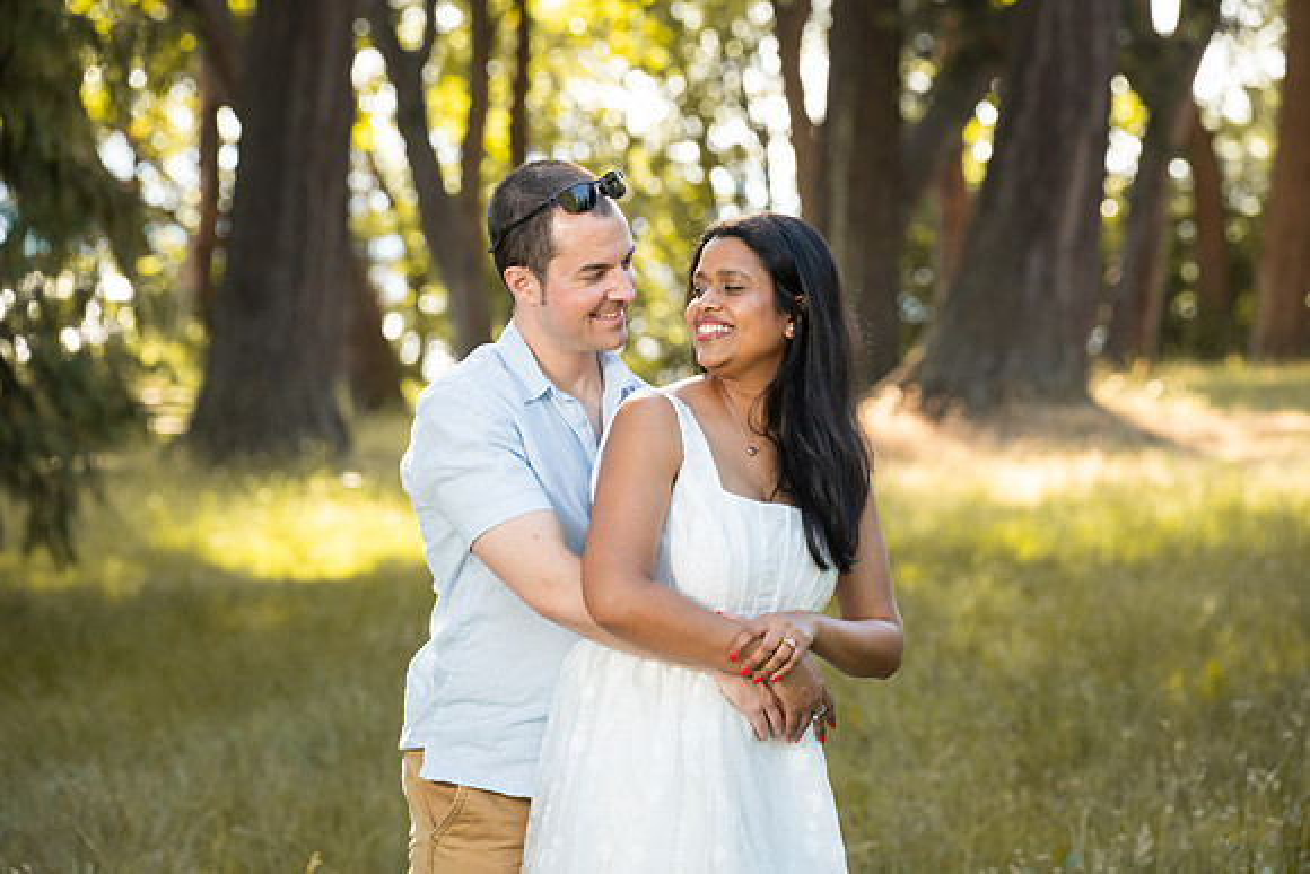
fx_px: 5459
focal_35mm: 150
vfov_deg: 9.2
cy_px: 437
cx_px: 655
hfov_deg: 13.7
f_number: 5.6
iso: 500
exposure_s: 1/200
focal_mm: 150
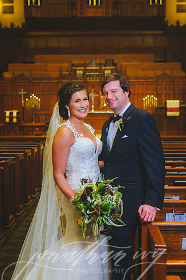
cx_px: 93
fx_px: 505
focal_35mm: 65
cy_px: 140
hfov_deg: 20.9
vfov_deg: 31.0
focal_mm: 65
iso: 2500
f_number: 5
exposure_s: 1/60
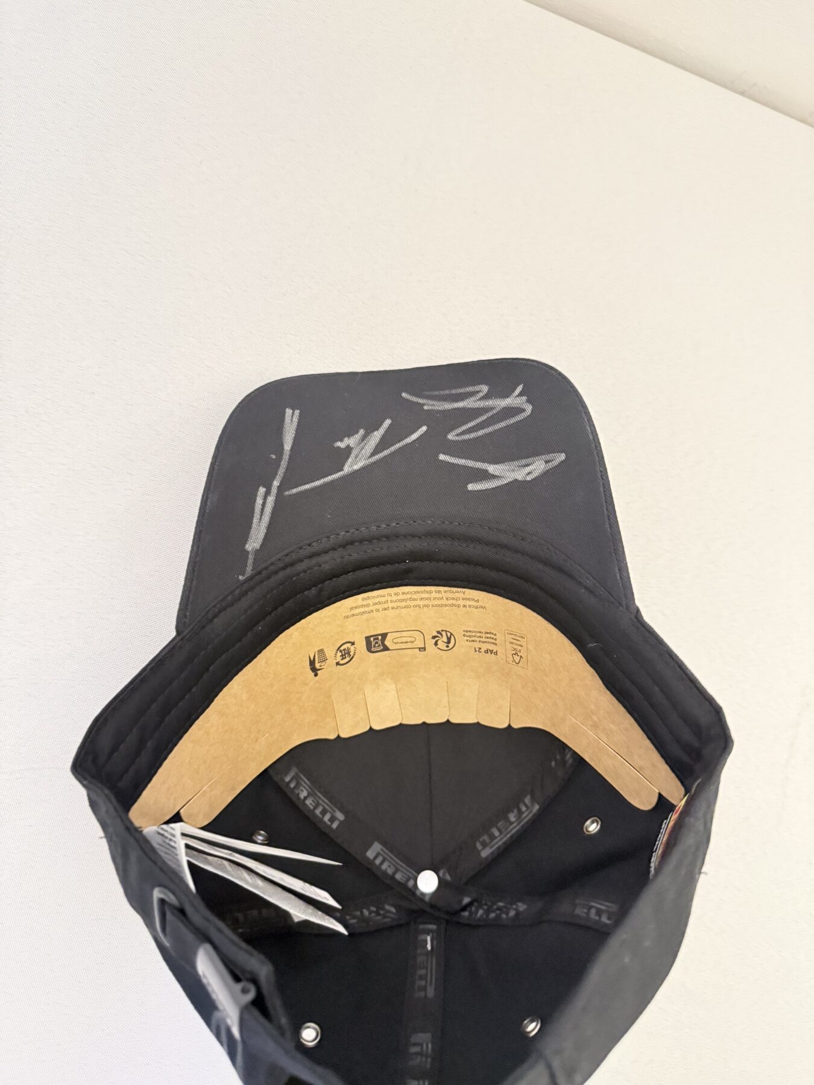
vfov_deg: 71.6
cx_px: 407
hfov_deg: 56.8
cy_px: 542
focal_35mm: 24
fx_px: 752
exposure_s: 1/33
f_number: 1.78
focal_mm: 6.76
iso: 800
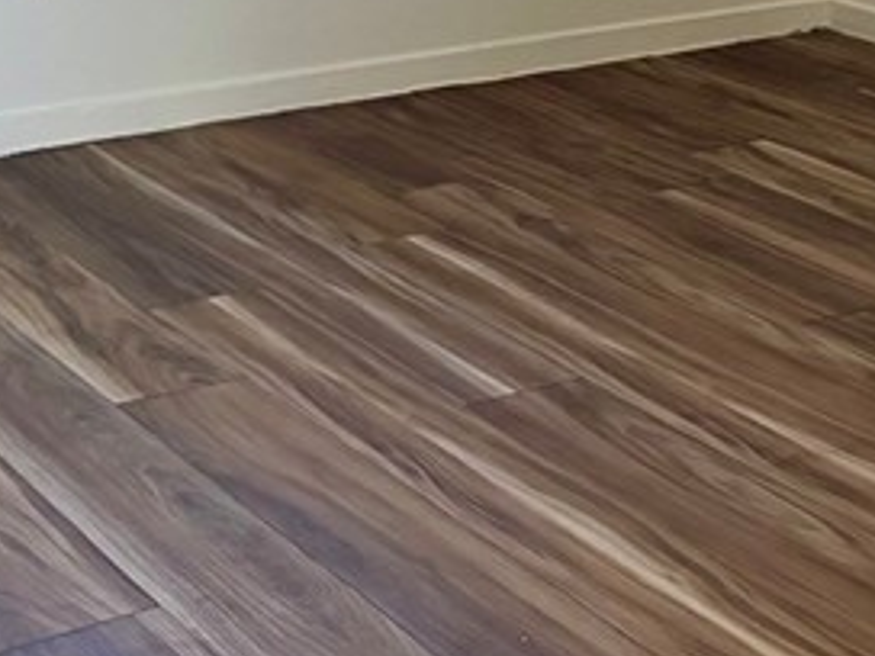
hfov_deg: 19.8
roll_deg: +0.5
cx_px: 698
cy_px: -460
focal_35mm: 98
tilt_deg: -0.5
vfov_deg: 13.7
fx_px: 2477
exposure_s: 1/142
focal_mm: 5.96
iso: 125
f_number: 1.6
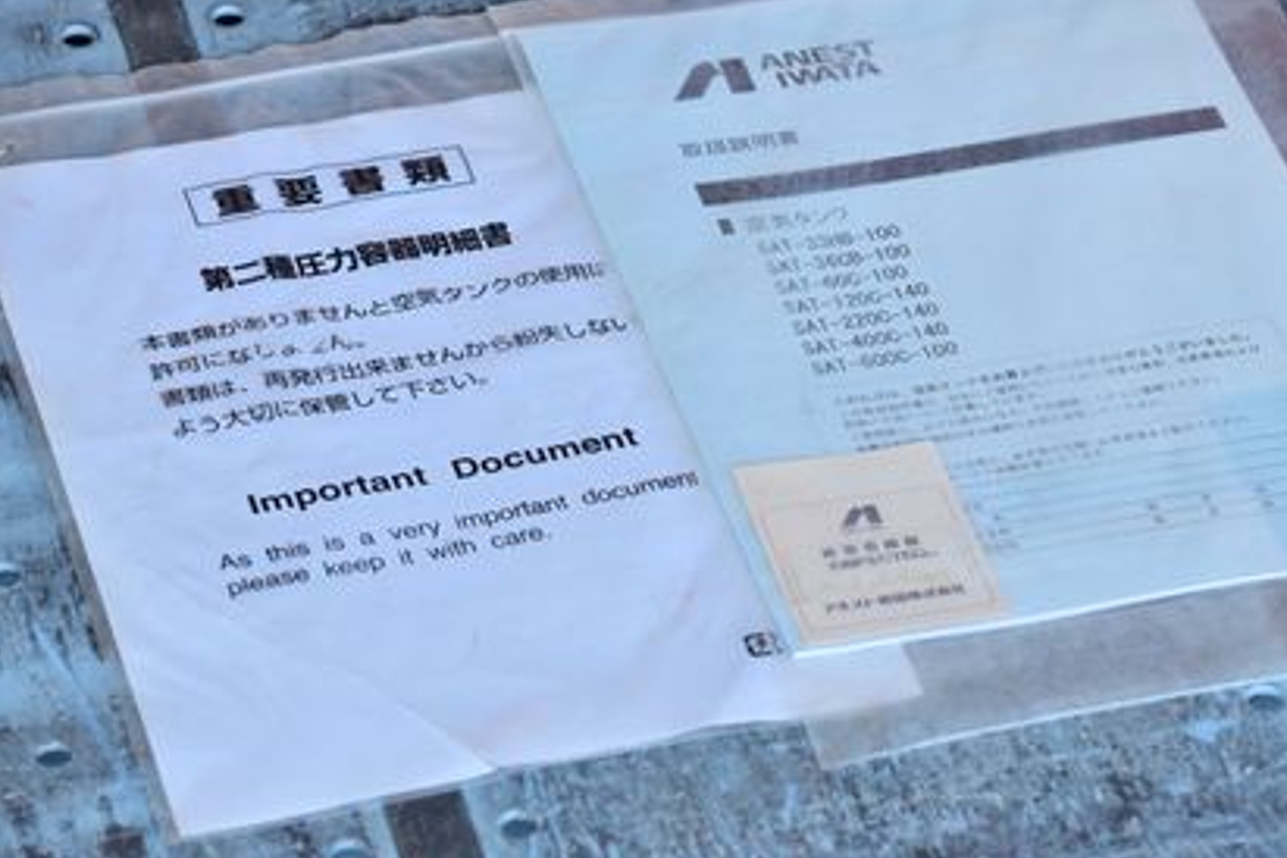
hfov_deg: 13.1
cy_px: 366
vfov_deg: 8.7
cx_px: 680
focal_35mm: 157
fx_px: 5612
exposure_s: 1/800
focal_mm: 86
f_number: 6.3
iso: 1250
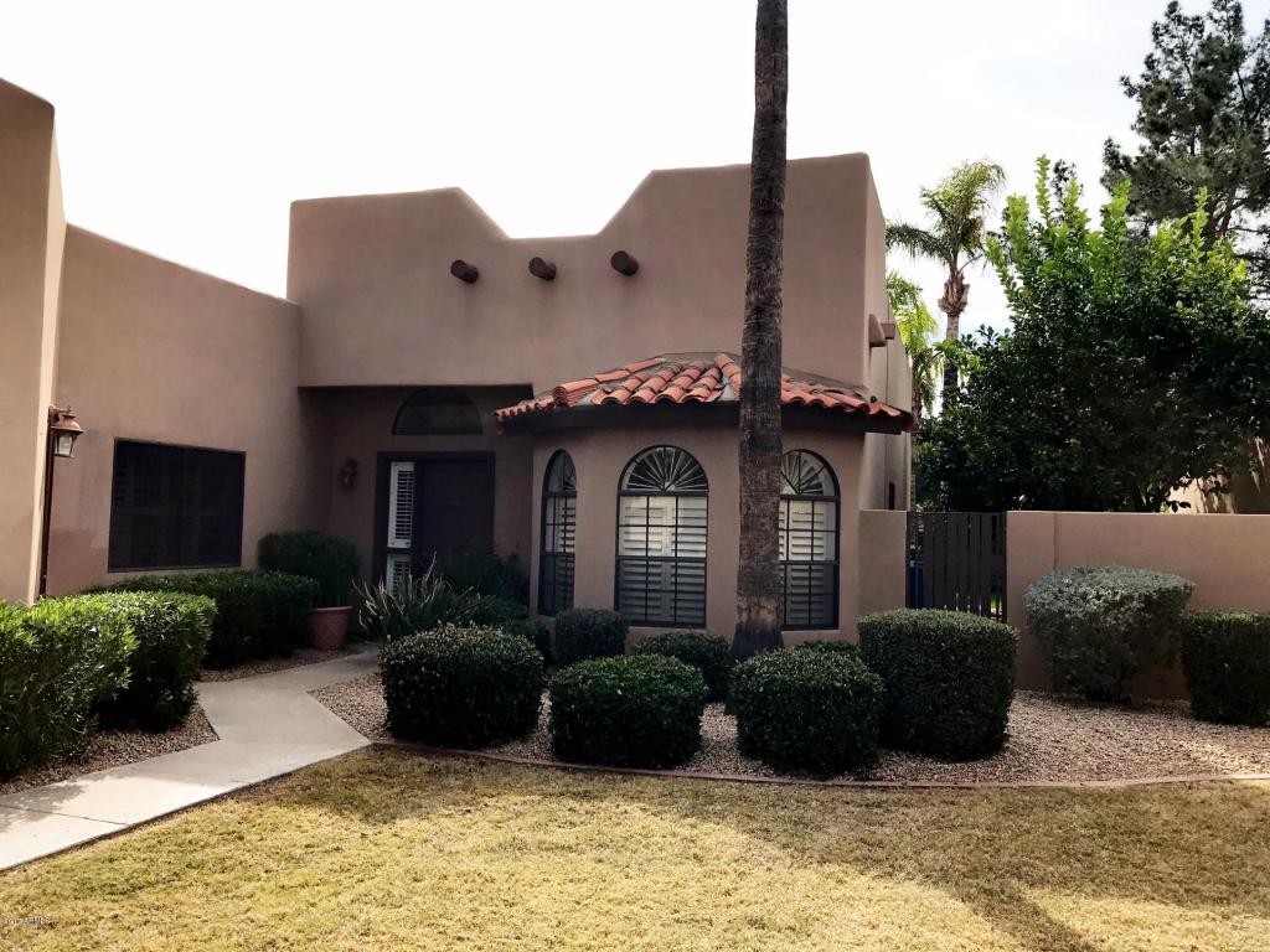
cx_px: 635
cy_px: 476
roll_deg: -2.5
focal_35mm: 28
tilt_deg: +1.4
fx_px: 1027
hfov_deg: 63.4
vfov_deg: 49.7
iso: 20
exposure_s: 1/3300
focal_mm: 3.99
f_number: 1.8
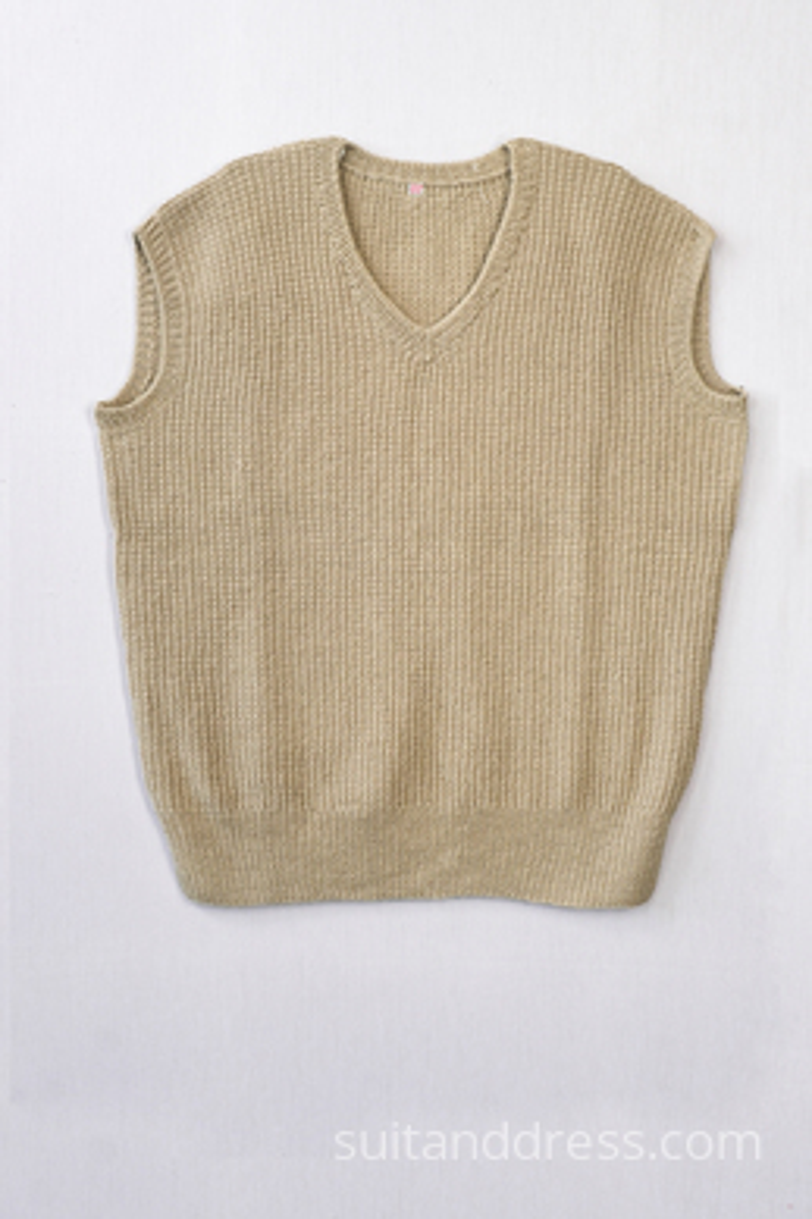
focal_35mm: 48
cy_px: 610
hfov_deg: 28.1
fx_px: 1625
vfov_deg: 41.1
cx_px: 406
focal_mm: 32
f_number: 7.1
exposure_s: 1/60
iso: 320
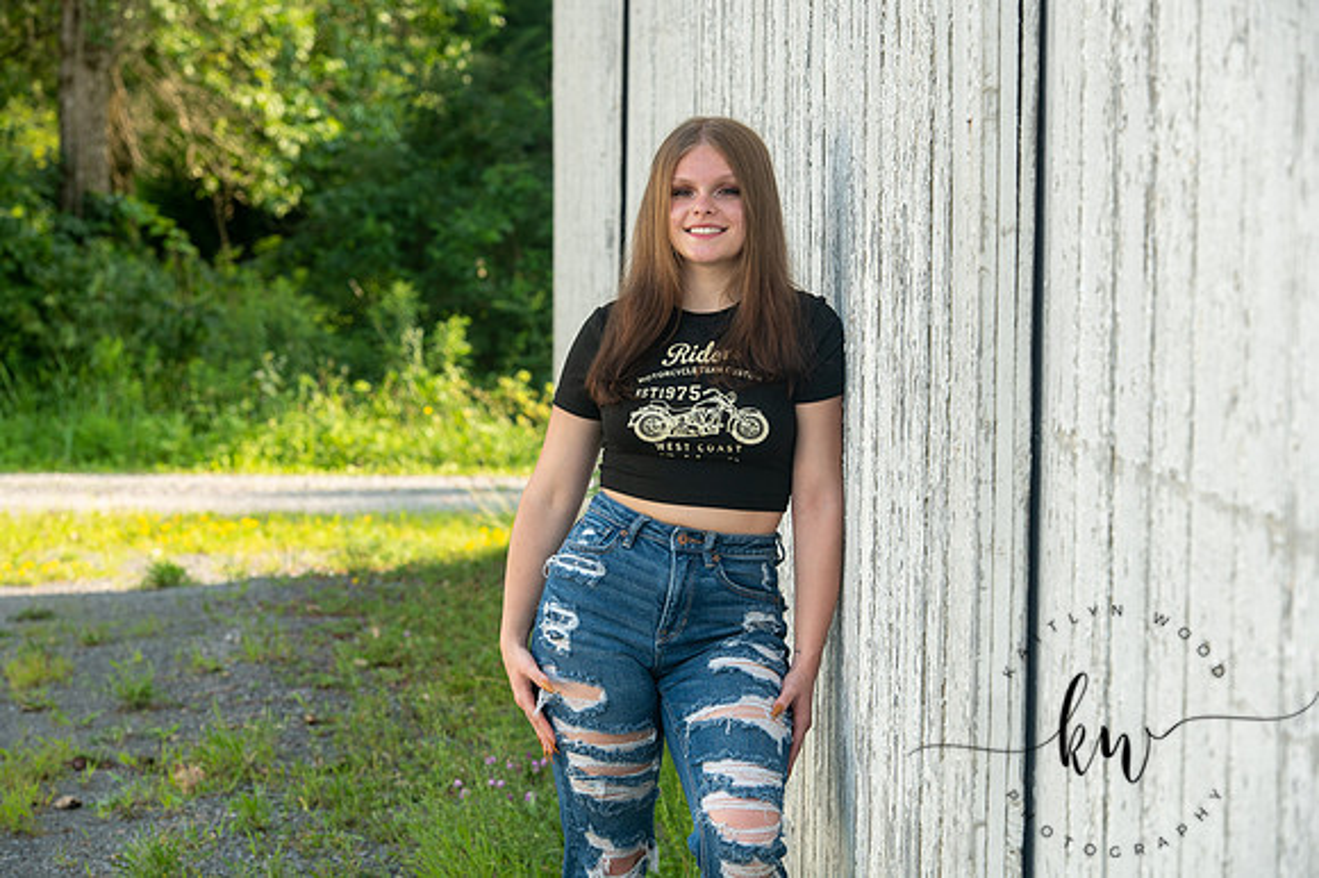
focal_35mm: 116
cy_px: 439
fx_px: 4248
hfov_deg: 17.7
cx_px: 660
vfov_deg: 11.8
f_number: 7.1
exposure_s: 1/250
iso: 400
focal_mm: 116
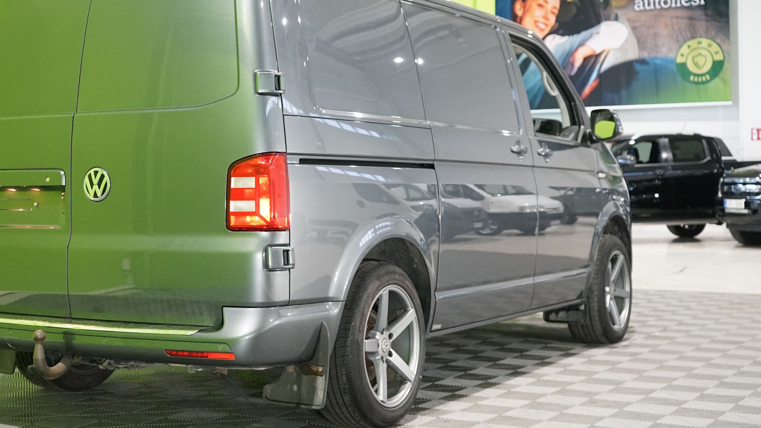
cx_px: 258
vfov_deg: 21.0
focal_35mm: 57
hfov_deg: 36.3
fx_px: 1150
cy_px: 159
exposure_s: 1/125
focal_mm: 40
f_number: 4
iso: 4000
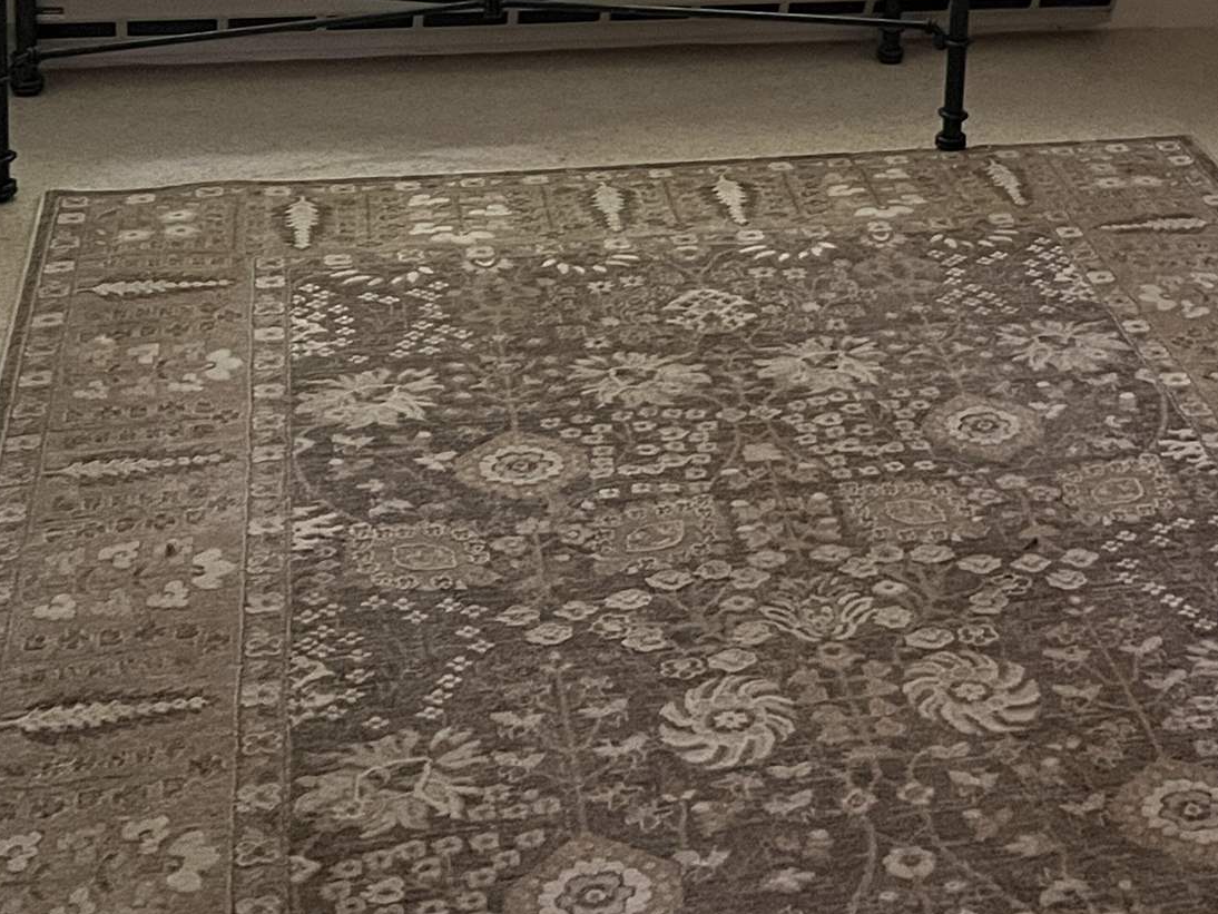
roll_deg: -3.6
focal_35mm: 73
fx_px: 2569
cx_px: 1163
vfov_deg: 18.8
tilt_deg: -9.7
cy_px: -267
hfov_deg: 25.6
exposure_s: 1/40
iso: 400
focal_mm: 5.1
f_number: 1.6
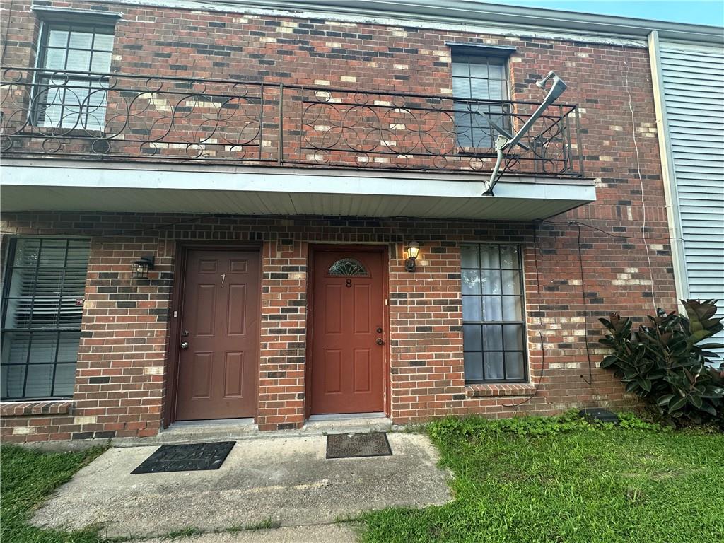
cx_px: 362
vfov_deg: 85.7
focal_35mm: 14
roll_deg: +1.1
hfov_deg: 102.1
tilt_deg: +7.0
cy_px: 272
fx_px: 293
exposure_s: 1/120
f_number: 2.2
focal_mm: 2.22
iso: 100
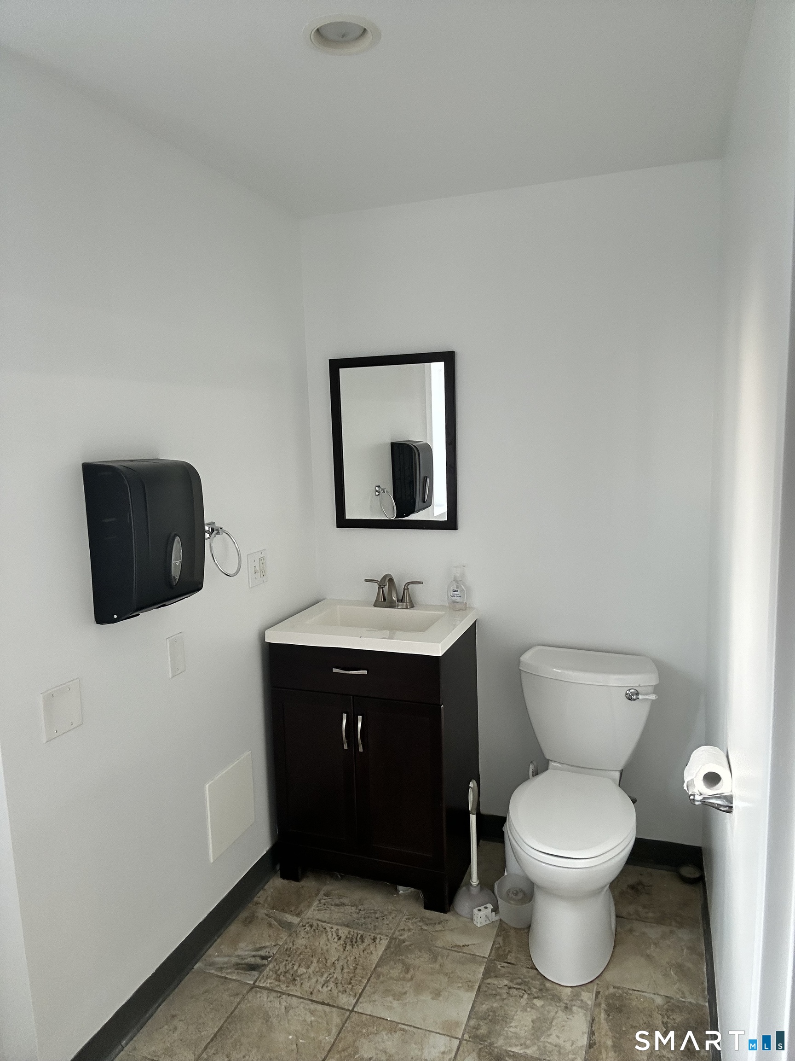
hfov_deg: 58.9
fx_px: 704
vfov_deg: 73.9
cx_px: 398
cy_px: 530
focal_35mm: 23
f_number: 1.9
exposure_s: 1/60
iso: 80
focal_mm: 2.69
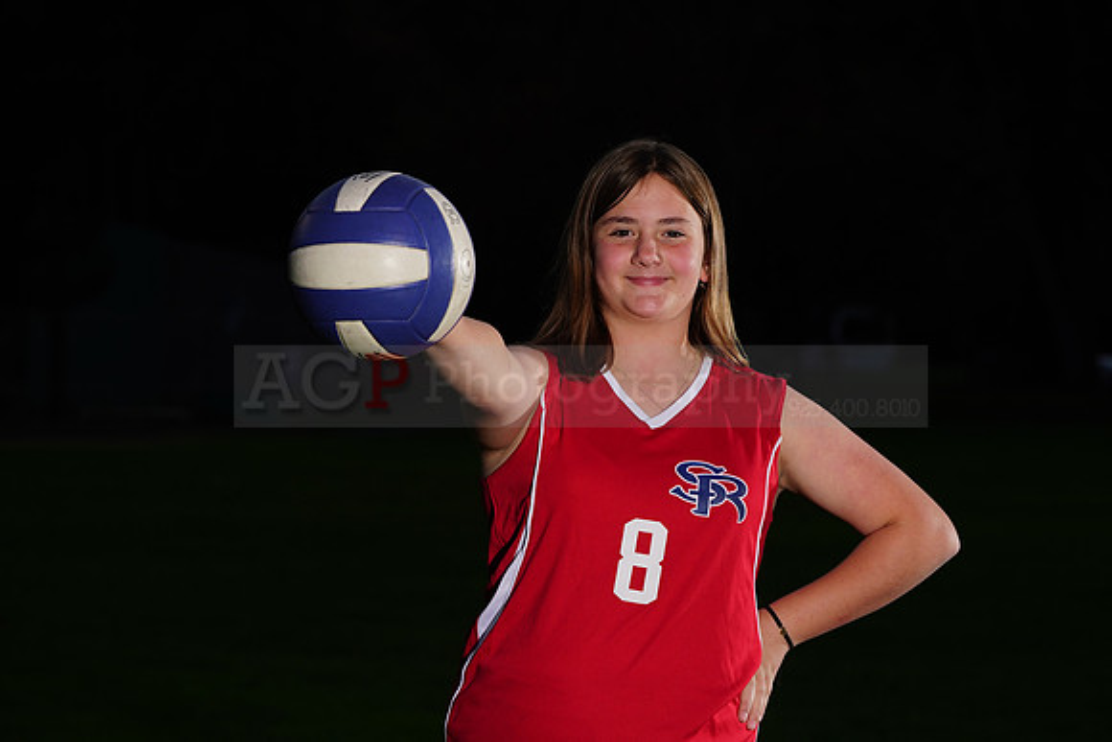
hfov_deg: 12.0
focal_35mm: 171
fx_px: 5283
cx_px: 556
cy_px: 371
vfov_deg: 8.0
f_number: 10
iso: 400
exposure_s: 1/125
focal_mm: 171
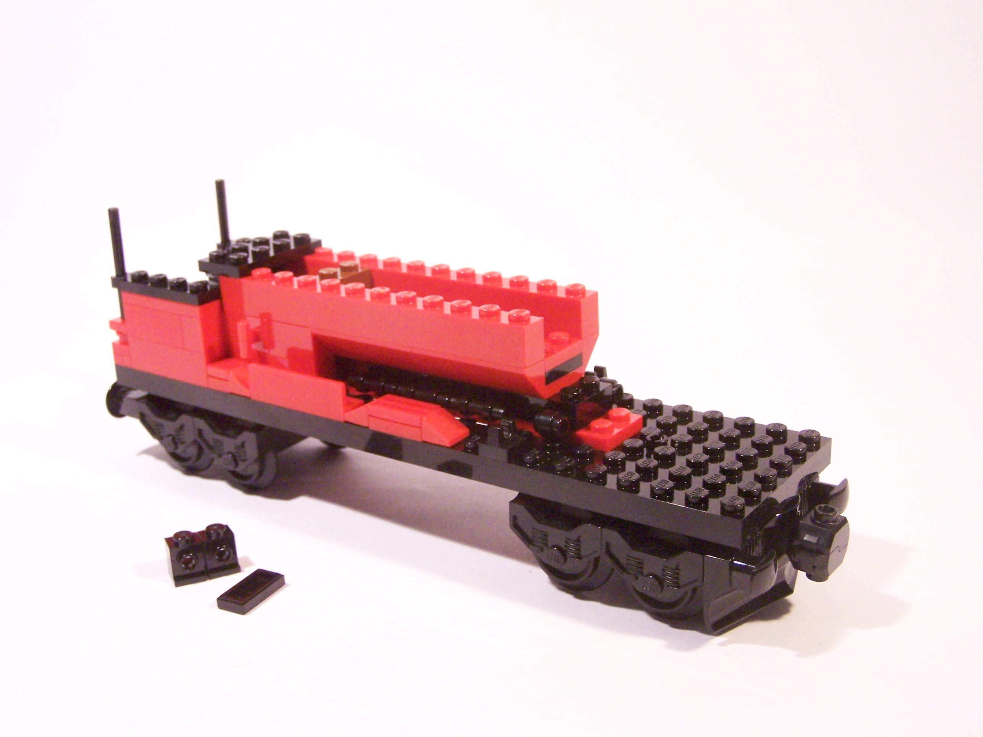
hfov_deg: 43.9
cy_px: 368
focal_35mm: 43
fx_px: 1221
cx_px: 492
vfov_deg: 33.6
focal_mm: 7.1
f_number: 3.2
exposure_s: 1/30
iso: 400
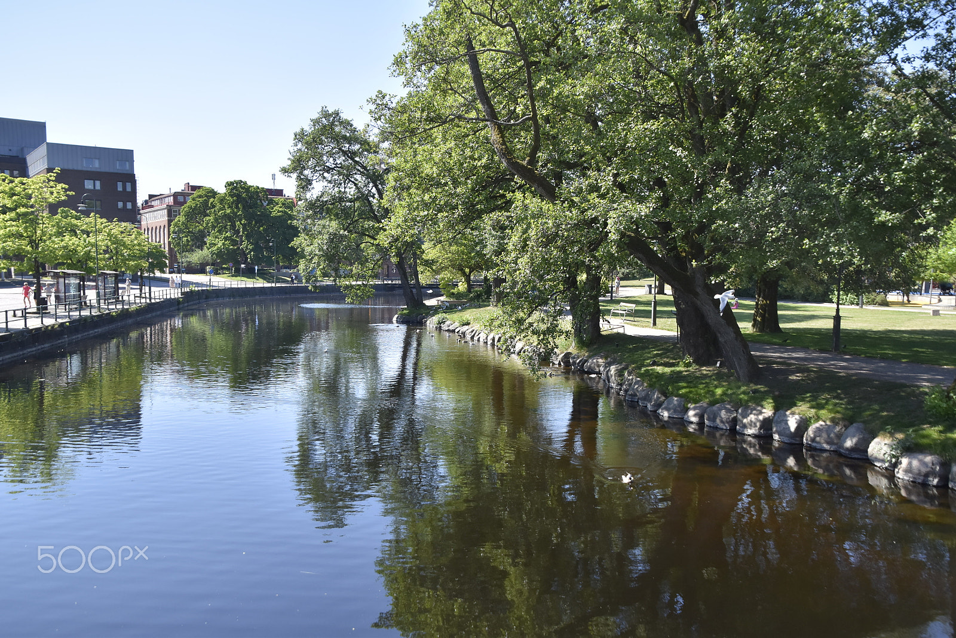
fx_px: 877
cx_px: 478
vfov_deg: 40.0
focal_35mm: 33
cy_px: 319
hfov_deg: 57.2
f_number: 4.5
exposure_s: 1/1250
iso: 400
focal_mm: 22
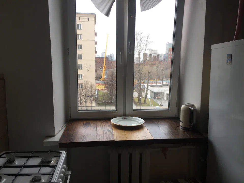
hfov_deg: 61.7
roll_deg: -0.9
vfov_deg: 48.2
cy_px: 92
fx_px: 204
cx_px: 122
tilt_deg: -6.7
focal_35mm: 29
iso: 32
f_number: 2.2
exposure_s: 1/33
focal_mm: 4.15
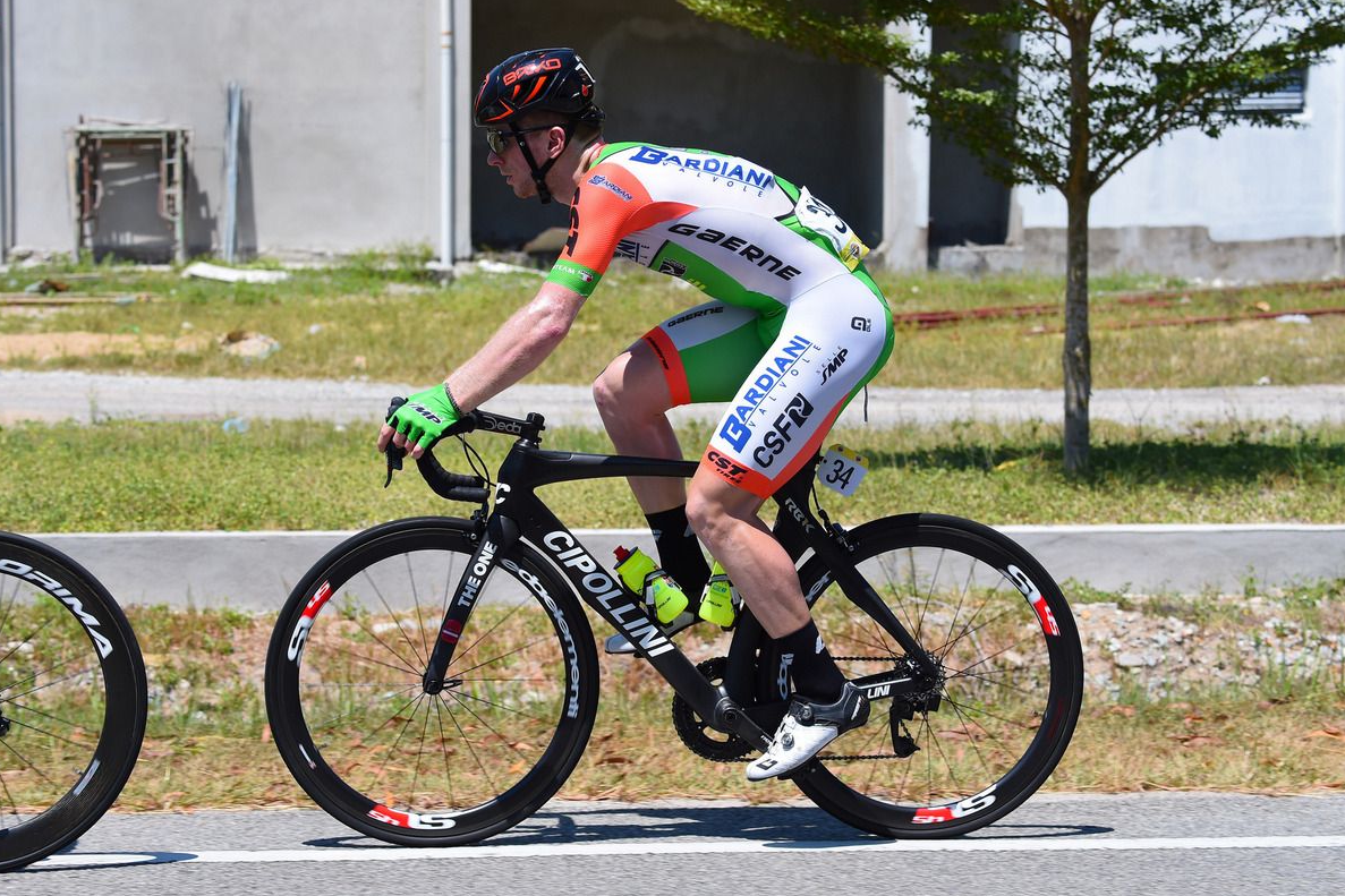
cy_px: 447
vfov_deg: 14.7
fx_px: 3474
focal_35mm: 93
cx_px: 669
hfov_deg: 21.9
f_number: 7.1
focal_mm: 92
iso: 400
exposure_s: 1/1250
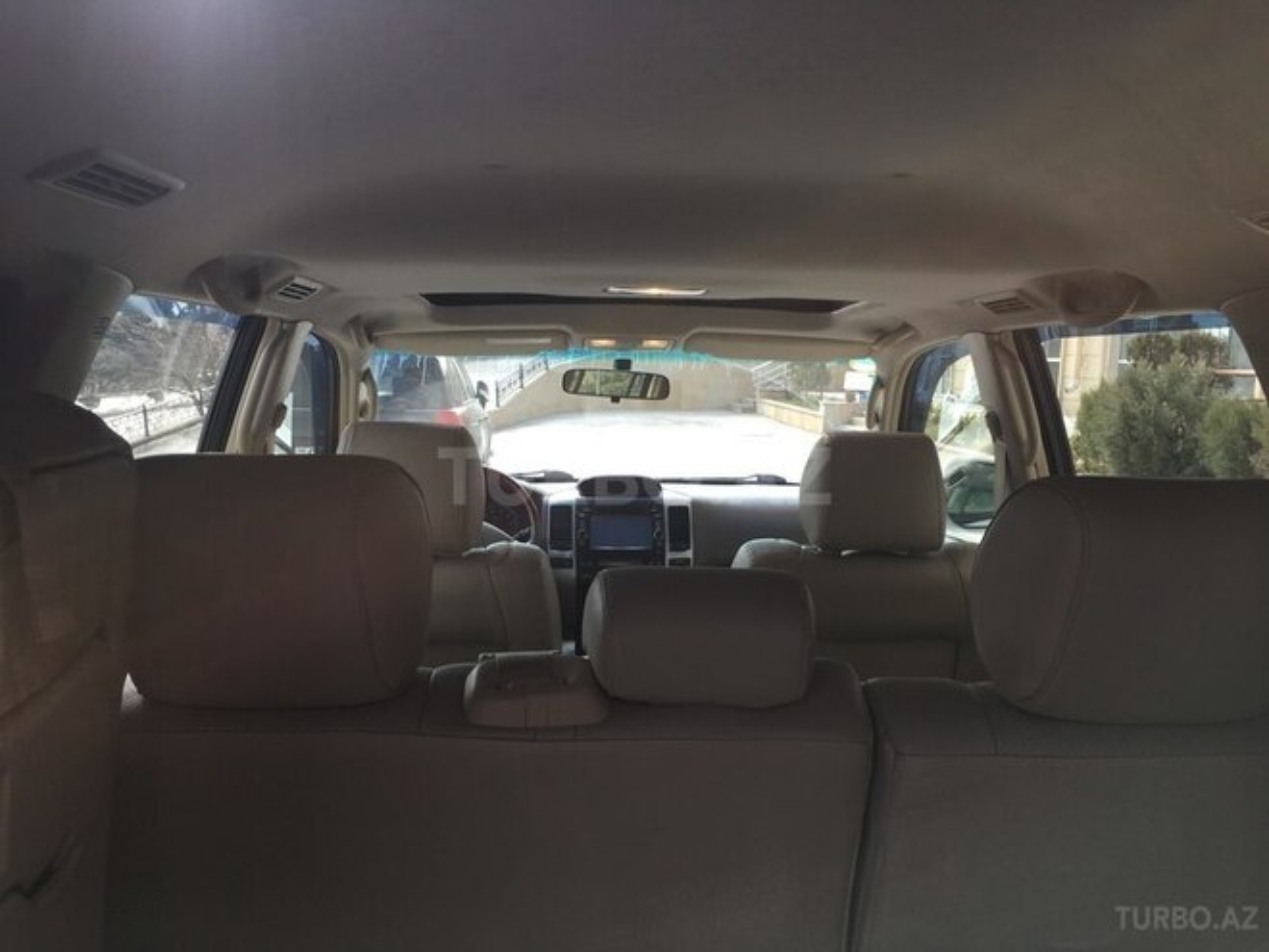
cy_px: 476
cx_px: 634
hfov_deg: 61.7
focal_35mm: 29
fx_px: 1063
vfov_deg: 48.2
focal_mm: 4.15
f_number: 2.2
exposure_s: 1/187
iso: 25
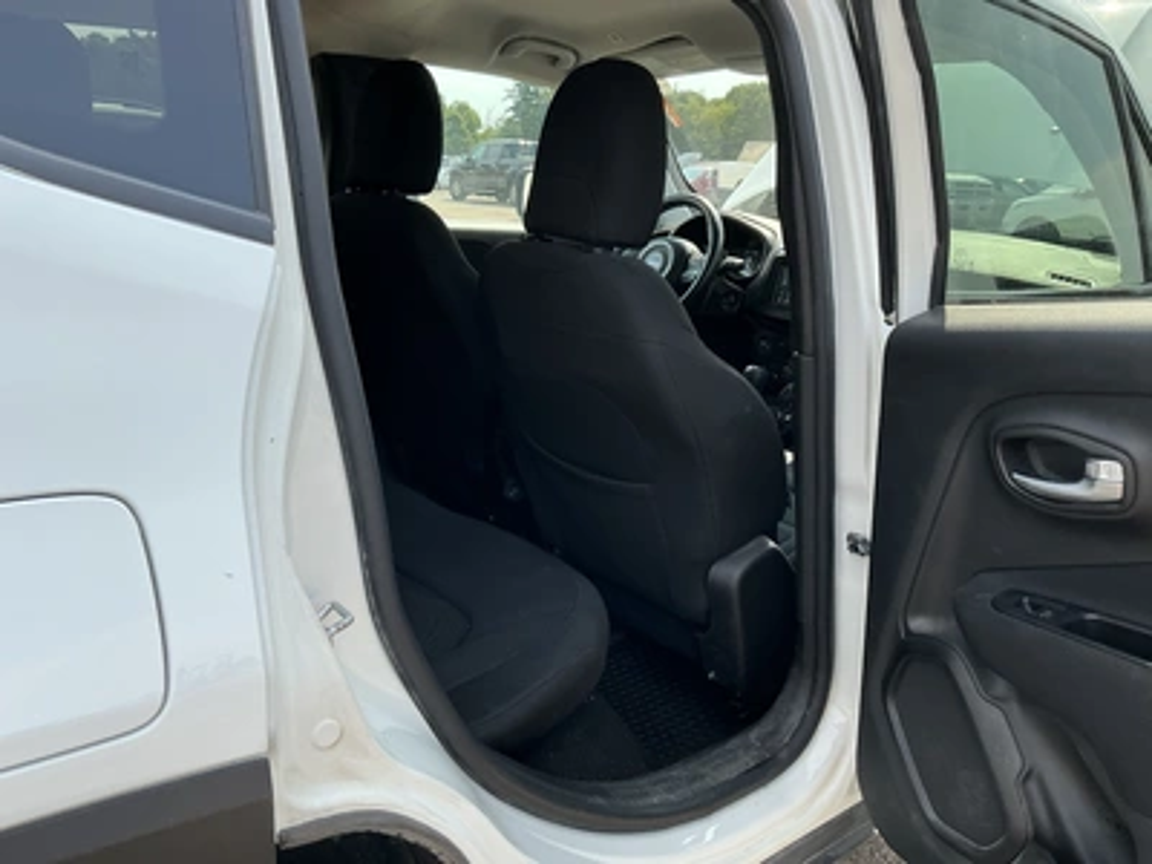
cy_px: 432
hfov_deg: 63.4
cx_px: 576
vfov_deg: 49.7
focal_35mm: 28
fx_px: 932
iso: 25
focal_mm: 3
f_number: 1.8
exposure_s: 1/409
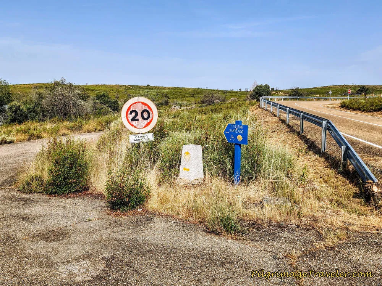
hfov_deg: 73.9
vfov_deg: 58.9
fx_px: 254
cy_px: 143
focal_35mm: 23
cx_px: 191
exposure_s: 1/900
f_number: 1.8
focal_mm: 6.4
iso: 12
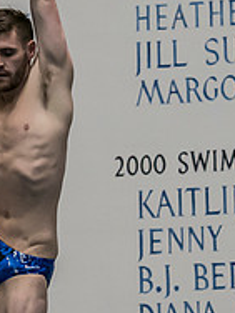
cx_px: -16
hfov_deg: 2.2
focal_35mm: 683
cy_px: 194
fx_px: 6182
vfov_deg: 2.9
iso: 1600
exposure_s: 1/1000
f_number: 2.8
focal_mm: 95
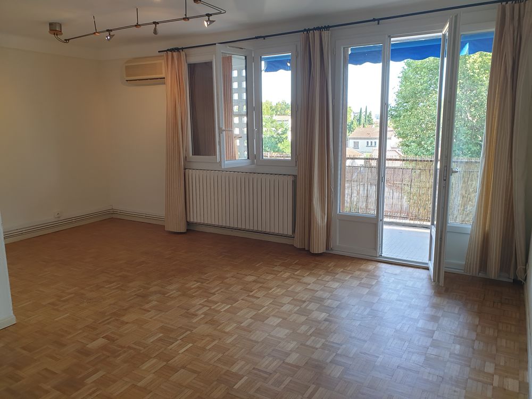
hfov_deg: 67.3
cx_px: 266
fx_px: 400
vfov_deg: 53.1
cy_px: 200
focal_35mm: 26
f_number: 2.4
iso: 64
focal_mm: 4.3
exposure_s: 1/50
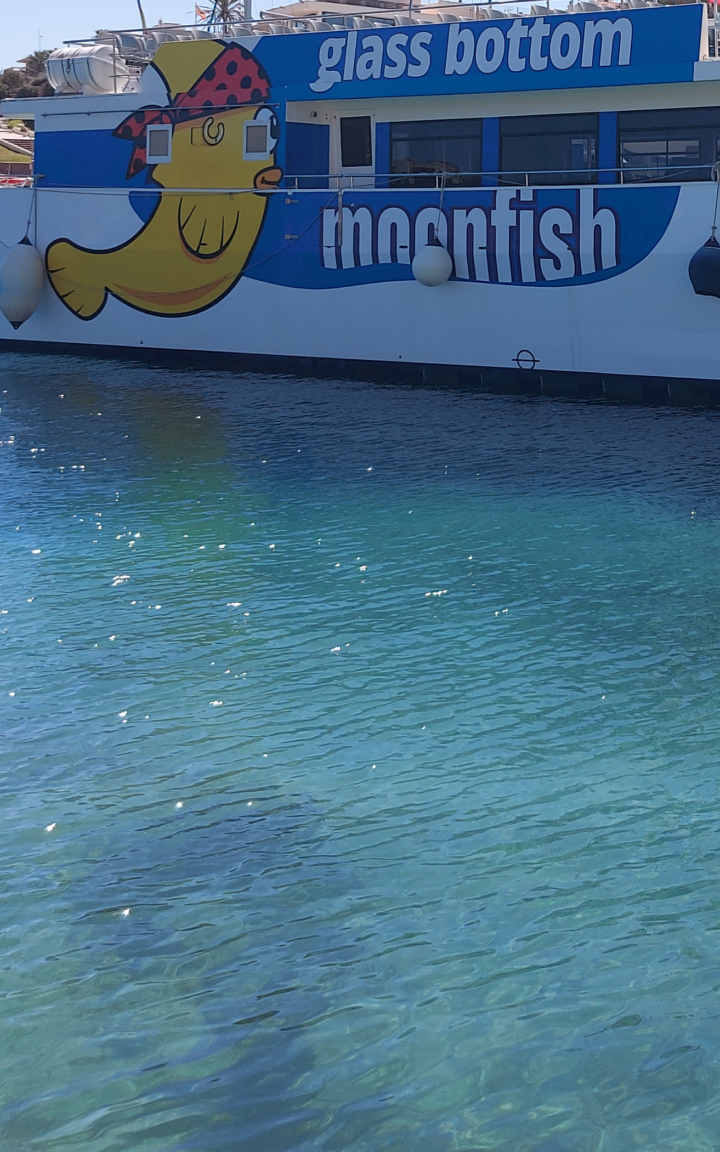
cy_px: 286
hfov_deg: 22.3
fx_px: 1758
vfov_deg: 35.5
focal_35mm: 56
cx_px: 713
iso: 32
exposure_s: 1/1157
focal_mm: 5.23
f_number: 1.8
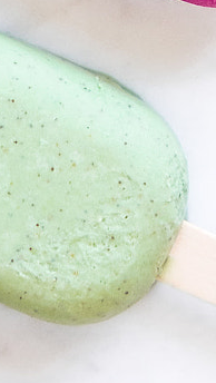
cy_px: -298
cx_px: 186
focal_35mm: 258
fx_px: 2622
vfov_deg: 8.1
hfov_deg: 4.7
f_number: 3.2
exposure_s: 1/100
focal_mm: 35
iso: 250
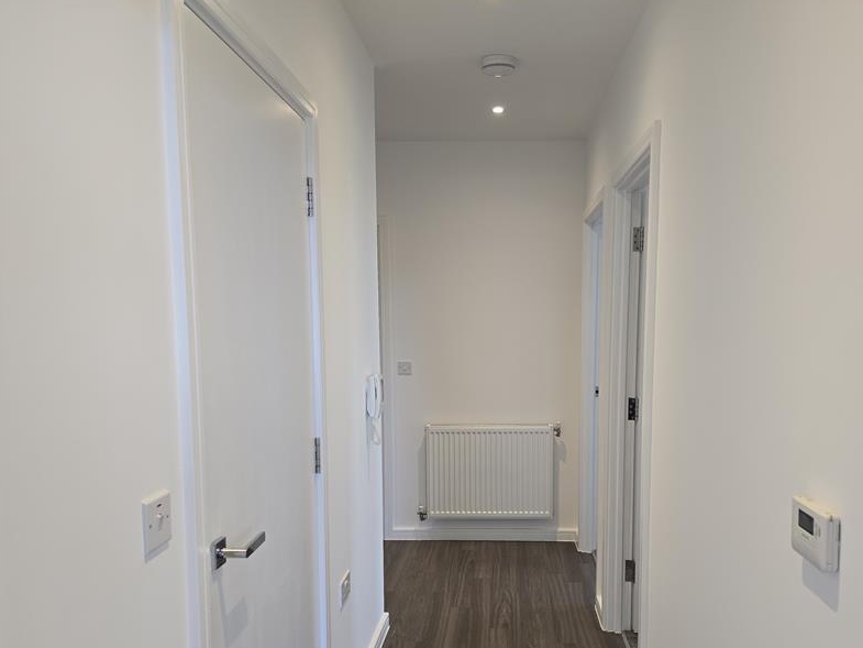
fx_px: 748
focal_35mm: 30
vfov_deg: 46.4
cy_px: 409
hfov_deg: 59.7
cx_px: 494
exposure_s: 1/100
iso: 100
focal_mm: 6.3
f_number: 1.7
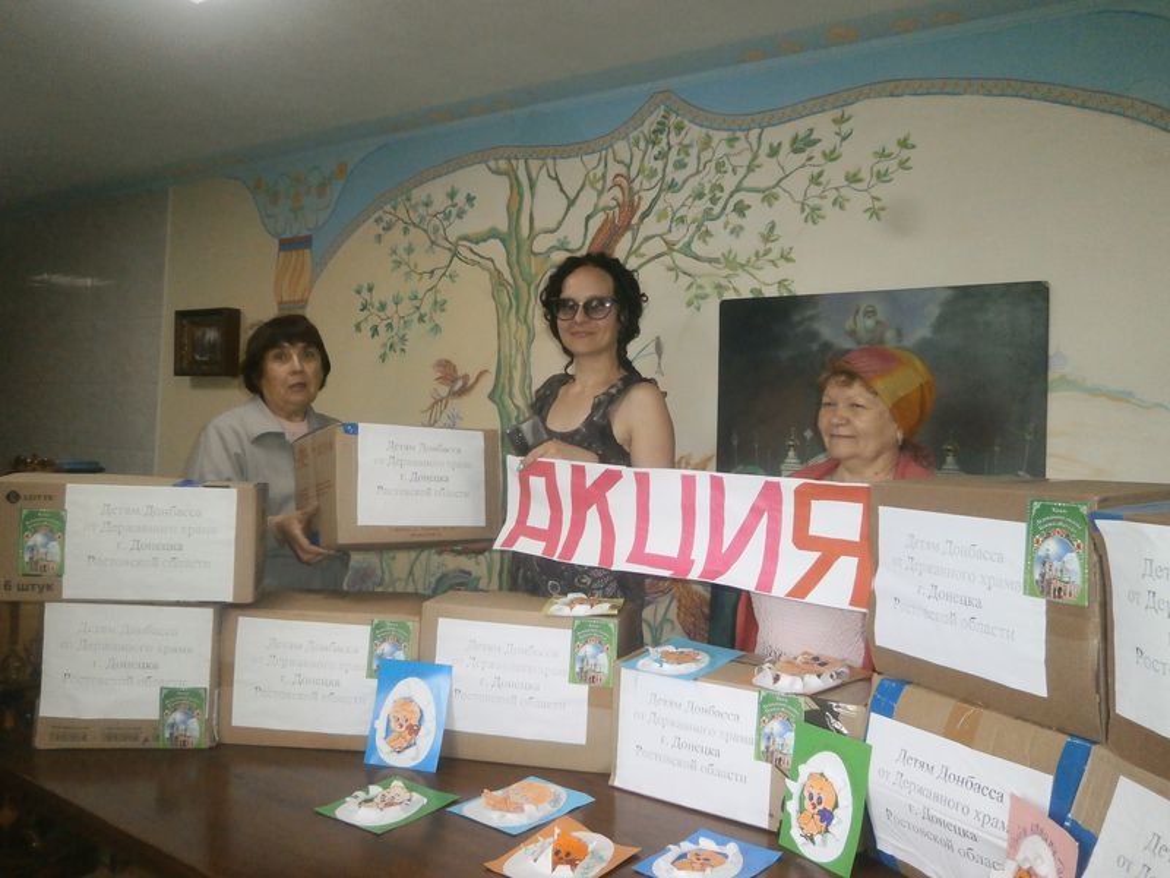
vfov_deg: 53.1
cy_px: 439
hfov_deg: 67.3
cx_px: 585
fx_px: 879
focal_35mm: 26
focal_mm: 4.7
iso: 400
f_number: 2.8
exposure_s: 1/250
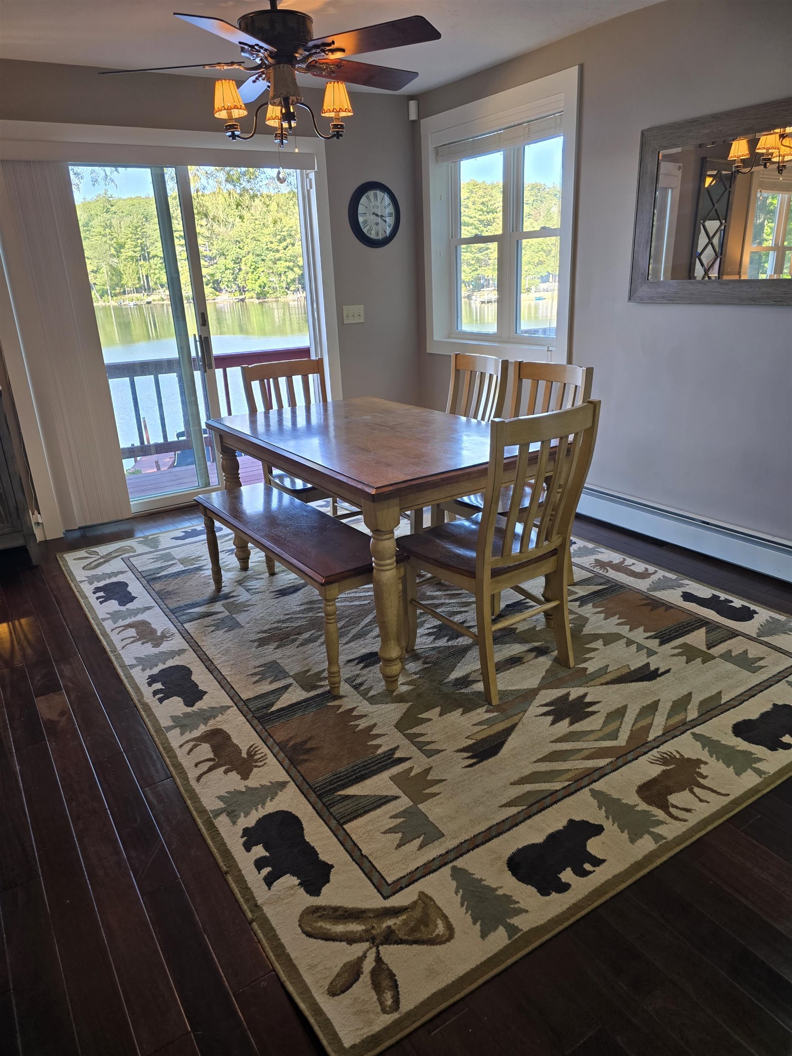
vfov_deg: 73.9
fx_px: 702
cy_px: 528
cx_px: 396
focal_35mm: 23
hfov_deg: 58.9
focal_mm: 6.3
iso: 100
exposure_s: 1/120
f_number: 1.7
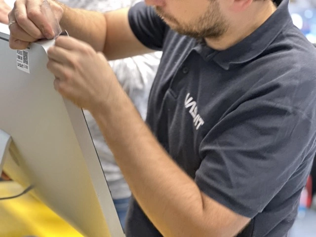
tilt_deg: -11.8
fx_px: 703
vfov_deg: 19.1
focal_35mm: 77
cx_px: 158
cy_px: 118
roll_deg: -3.2
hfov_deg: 25.3
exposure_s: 1/14
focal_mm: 9
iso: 800
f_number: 2.8
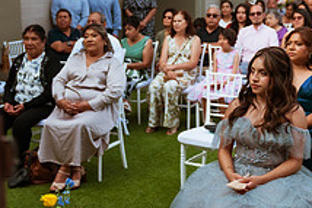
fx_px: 564
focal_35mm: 65
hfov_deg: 30.9
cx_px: 181
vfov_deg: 20.9
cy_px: 91
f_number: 2.8
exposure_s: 1/1250
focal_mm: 24
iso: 100
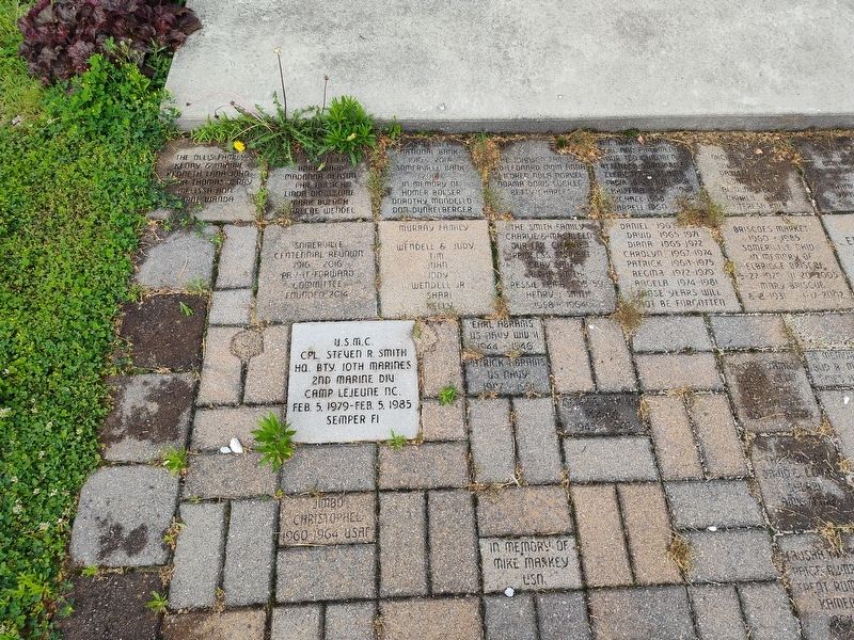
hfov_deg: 73.9
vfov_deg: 58.9
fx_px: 567
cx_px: 427
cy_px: 320
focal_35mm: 23
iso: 100
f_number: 1.8
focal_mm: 5.56
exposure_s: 1/649
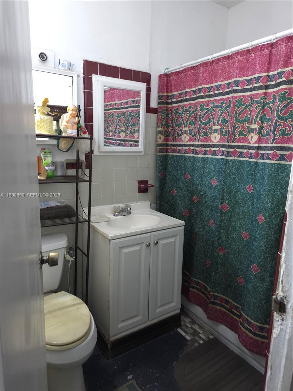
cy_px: 196
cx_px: 146
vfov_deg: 73.9
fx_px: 260
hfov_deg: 58.9
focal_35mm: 23
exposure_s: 1/40
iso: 320
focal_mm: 6.3
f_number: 1.7
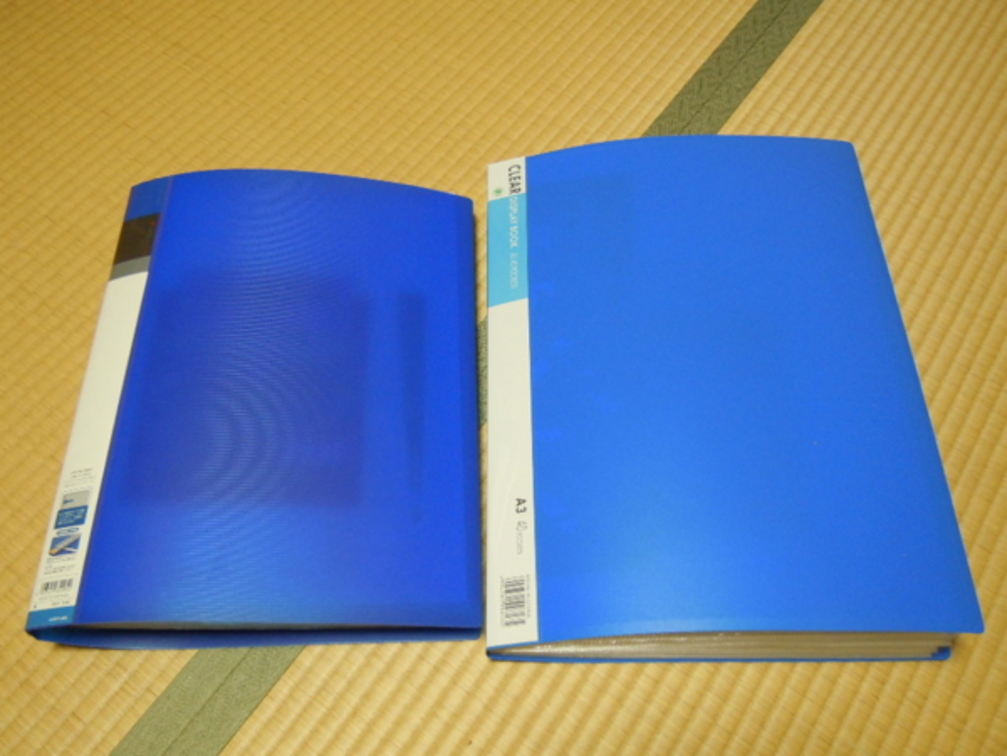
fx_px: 873
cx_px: 504
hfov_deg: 60.0
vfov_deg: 46.8
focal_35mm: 30
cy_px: 378
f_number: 3.5
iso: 400
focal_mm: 5.4
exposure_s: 1/20
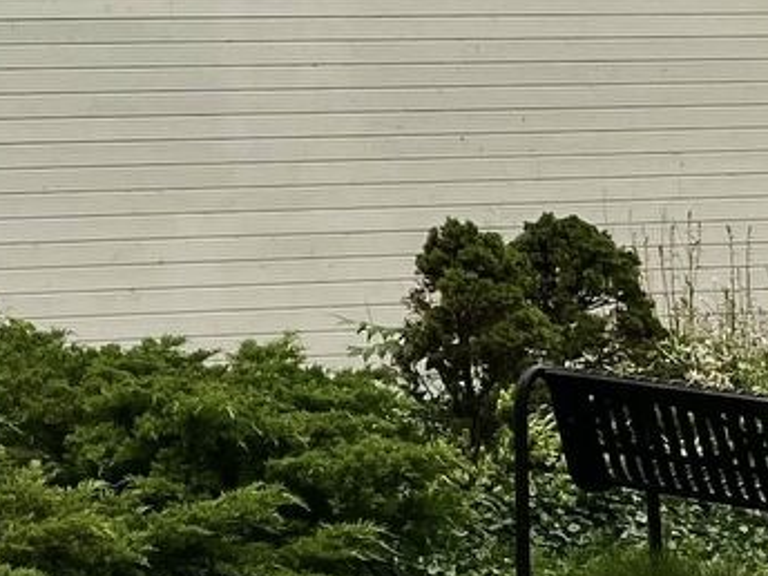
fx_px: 3017
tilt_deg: +11.0
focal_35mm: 136
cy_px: -672
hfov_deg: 13.8
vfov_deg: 9.9
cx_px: -306
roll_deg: -2.5
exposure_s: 1/4444
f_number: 1.5
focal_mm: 5.7
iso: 50
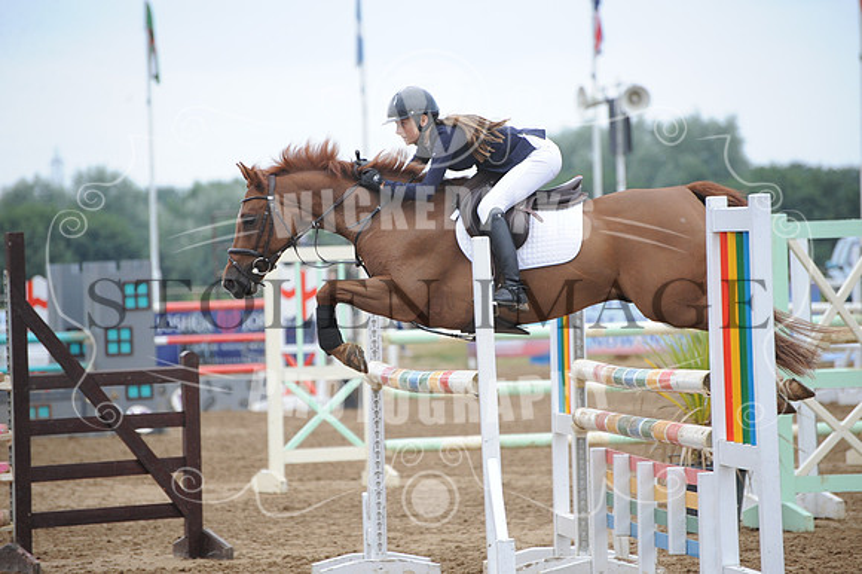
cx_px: 431
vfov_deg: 6.2
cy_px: 287
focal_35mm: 220
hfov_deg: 9.4
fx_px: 5265
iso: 1000
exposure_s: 1/1000
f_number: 5.6
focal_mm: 220
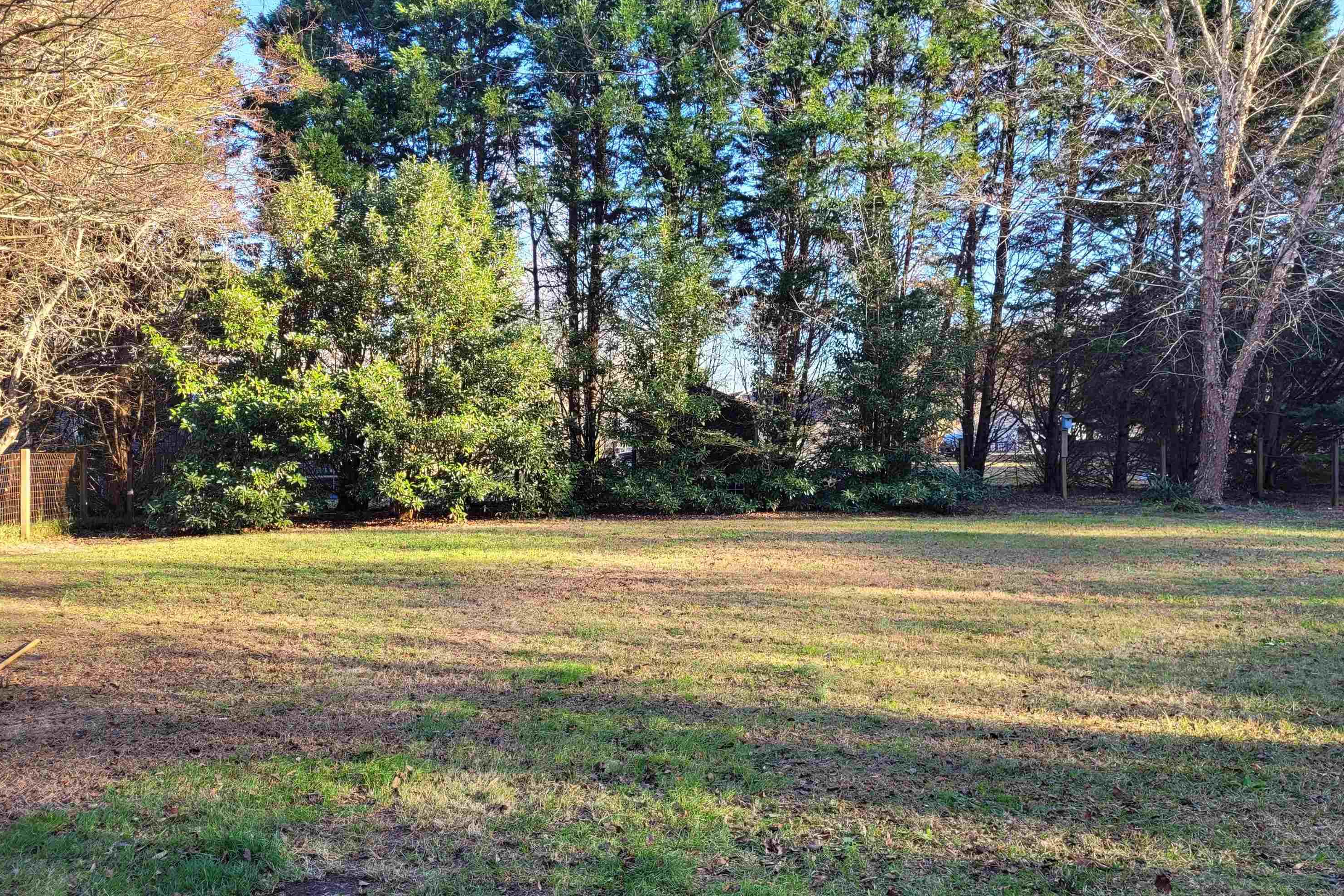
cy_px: 440
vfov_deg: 46.4
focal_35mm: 28
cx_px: 685
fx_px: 1045
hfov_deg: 65.5
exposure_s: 1/177
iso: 40
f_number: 1.8
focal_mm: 5.4
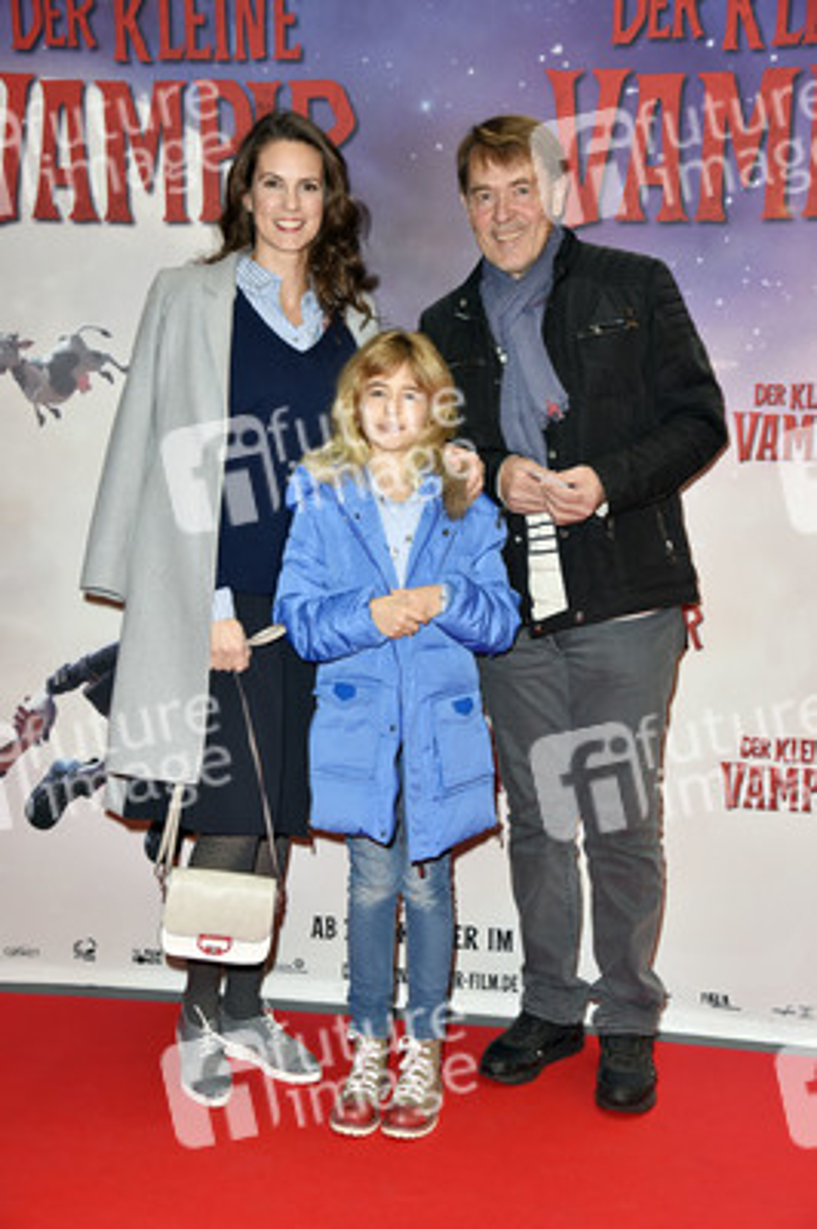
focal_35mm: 46
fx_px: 1569
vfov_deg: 42.8
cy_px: 614
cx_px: 408
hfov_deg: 29.2
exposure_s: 1/100
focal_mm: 46
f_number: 5.6
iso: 1250
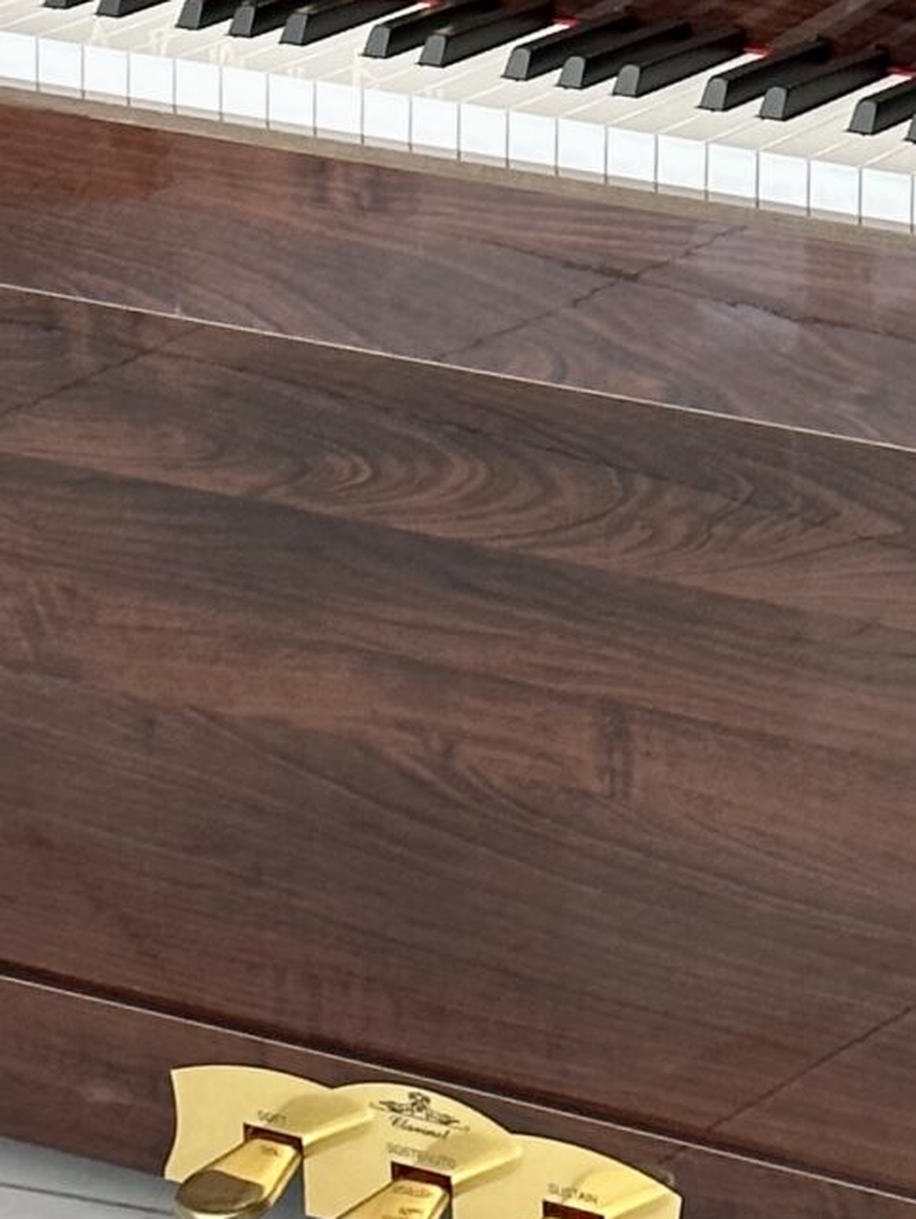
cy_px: -290
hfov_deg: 7.8
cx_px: 485
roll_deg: +1.7
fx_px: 6732
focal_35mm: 191
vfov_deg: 10.2
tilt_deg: -15.0
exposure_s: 1/100
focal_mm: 6.86
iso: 125
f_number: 1.78
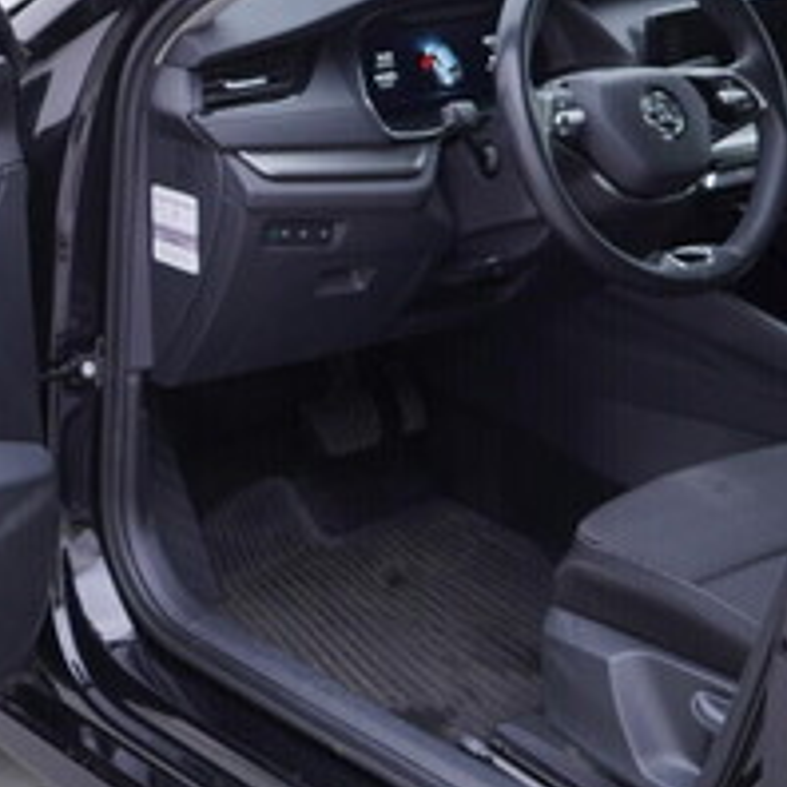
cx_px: 40
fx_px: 2186
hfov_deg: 19.9
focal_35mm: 85
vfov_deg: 20.3
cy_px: 205
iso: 125
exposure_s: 1/50
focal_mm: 24
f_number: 3.2
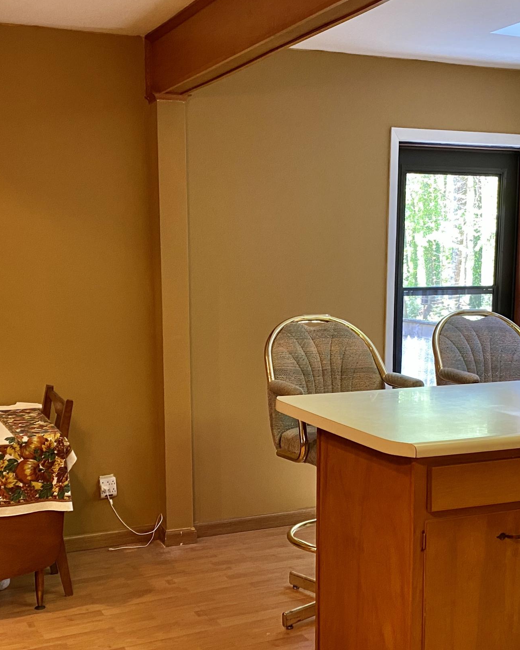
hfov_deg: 32.1
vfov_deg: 39.3
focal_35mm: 47
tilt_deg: -9.0
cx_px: 266
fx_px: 904
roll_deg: +0.4
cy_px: 409
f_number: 1.8
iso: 250
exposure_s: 1/60
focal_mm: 4.25
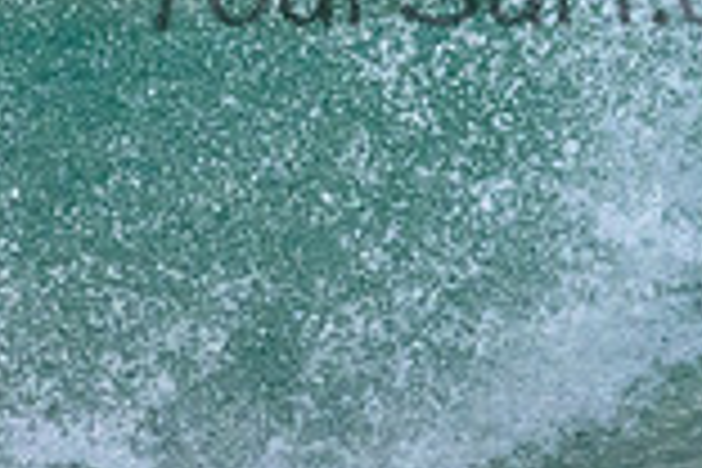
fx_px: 58144
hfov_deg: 0.7
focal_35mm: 2982
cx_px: 598
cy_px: -79
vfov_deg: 0.5
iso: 7200
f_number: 11
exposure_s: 1/2000
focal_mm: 800
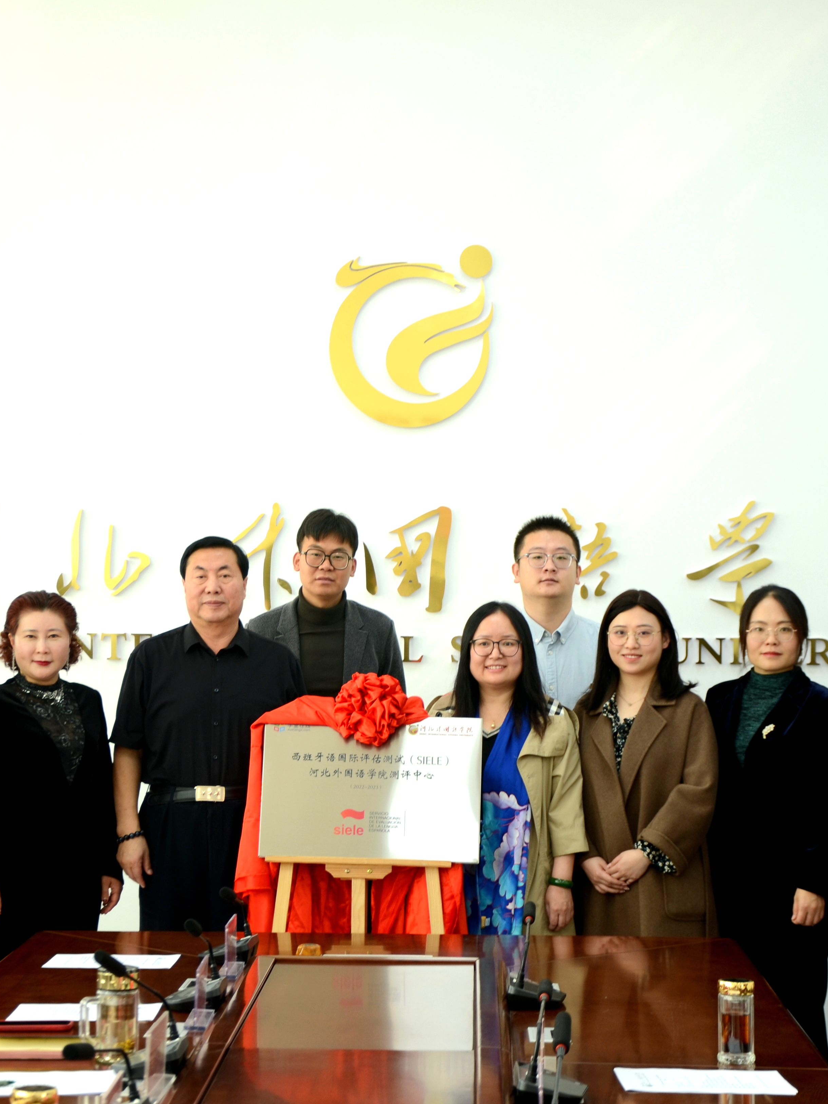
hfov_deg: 17.0
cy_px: 552
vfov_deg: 22.5
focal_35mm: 87
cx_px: 369
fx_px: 2774
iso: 100
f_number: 4.5
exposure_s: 1/30
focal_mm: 40
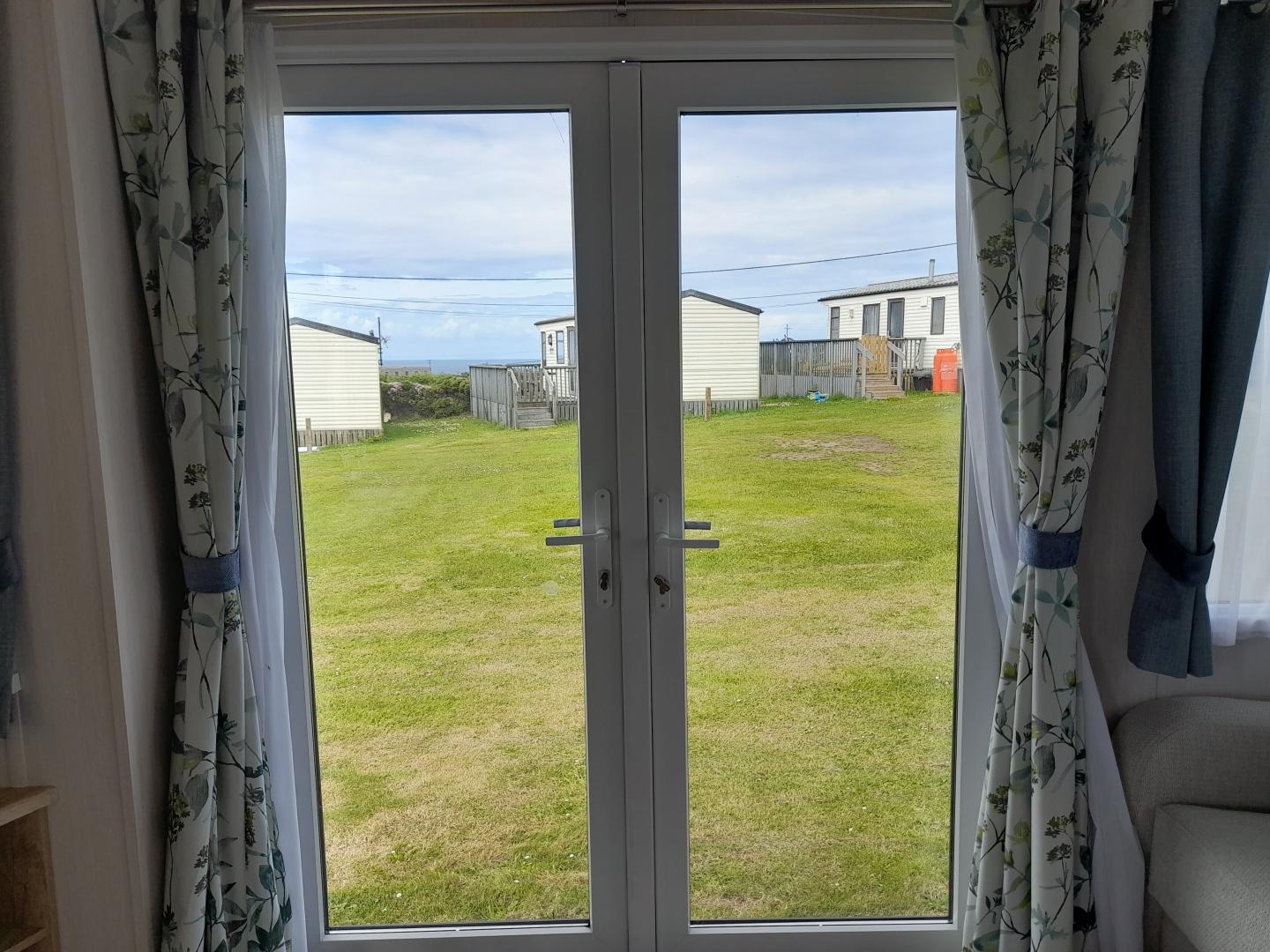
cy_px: 476
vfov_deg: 54.9
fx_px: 917
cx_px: 635
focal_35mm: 25
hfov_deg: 69.4
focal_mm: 4.6
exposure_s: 1/355
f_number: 2
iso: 20
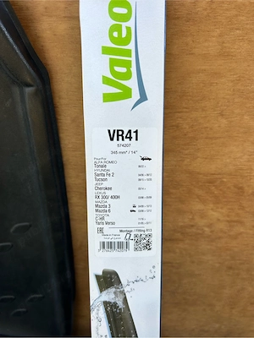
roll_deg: -1.7
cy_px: 169
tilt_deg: -27.7
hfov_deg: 53.1
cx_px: 127
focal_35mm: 26
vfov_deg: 67.3
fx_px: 254
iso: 32
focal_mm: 5.7
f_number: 1.5
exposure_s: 1/129
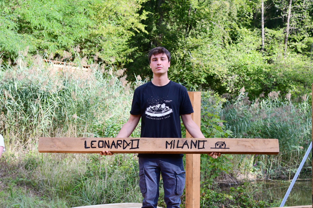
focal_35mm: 71
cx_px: 161
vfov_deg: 19.2
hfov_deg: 28.5
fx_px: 617
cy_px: 104
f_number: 4.8
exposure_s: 1/500
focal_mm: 44
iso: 320
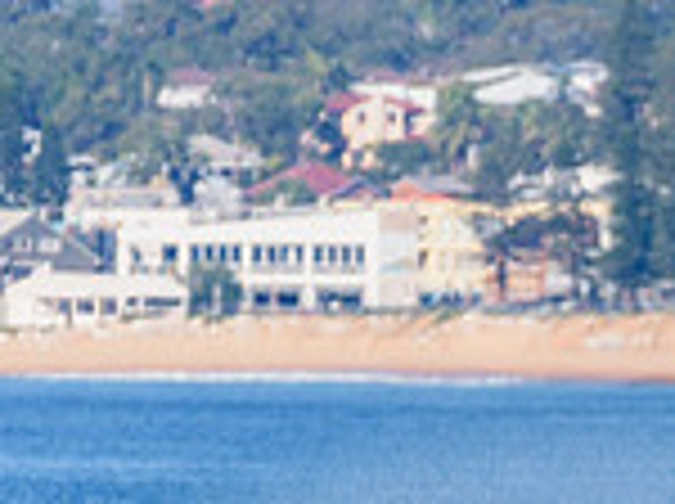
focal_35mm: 1864
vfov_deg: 0.8
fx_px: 36289
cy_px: 835
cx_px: 819
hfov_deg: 1.1
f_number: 5.6
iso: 160
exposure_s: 1/2000
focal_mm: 500
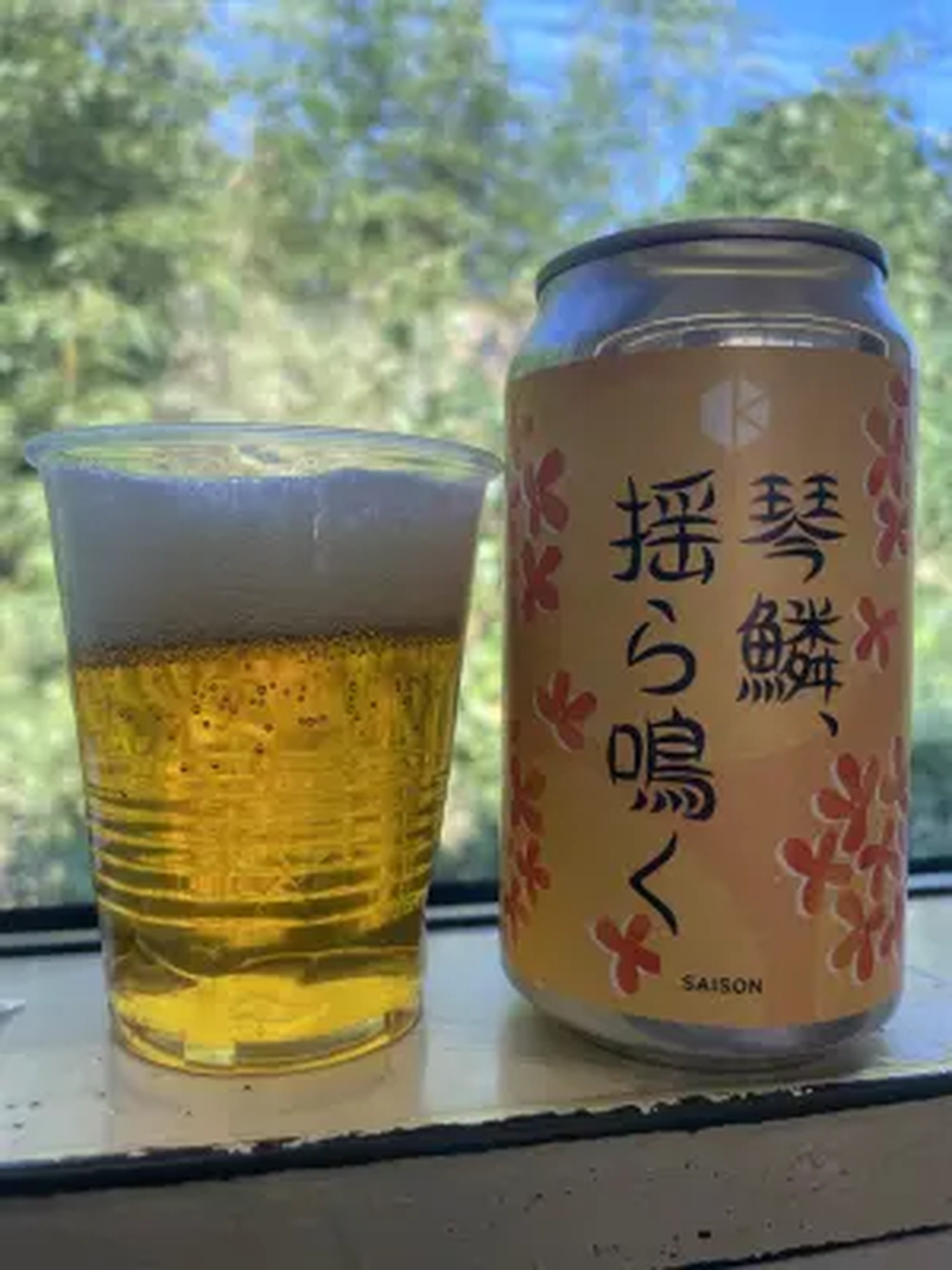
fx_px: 953
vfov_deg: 67.3
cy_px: 635
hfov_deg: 53.1
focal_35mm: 26
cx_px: 476
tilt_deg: -3.2
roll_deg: +3.8
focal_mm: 4.2
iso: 40
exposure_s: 1/120
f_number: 1.6
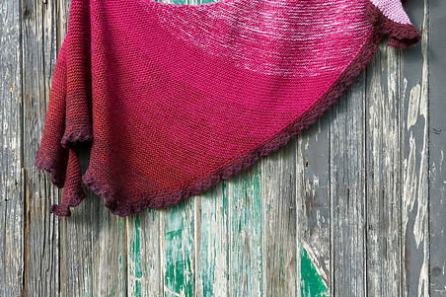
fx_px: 1040
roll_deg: +0.0
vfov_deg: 16.1
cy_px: 62
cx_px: 230
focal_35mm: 84
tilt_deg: -2.2
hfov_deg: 24.2
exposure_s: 1/276
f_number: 2.8
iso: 20
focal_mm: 6.6
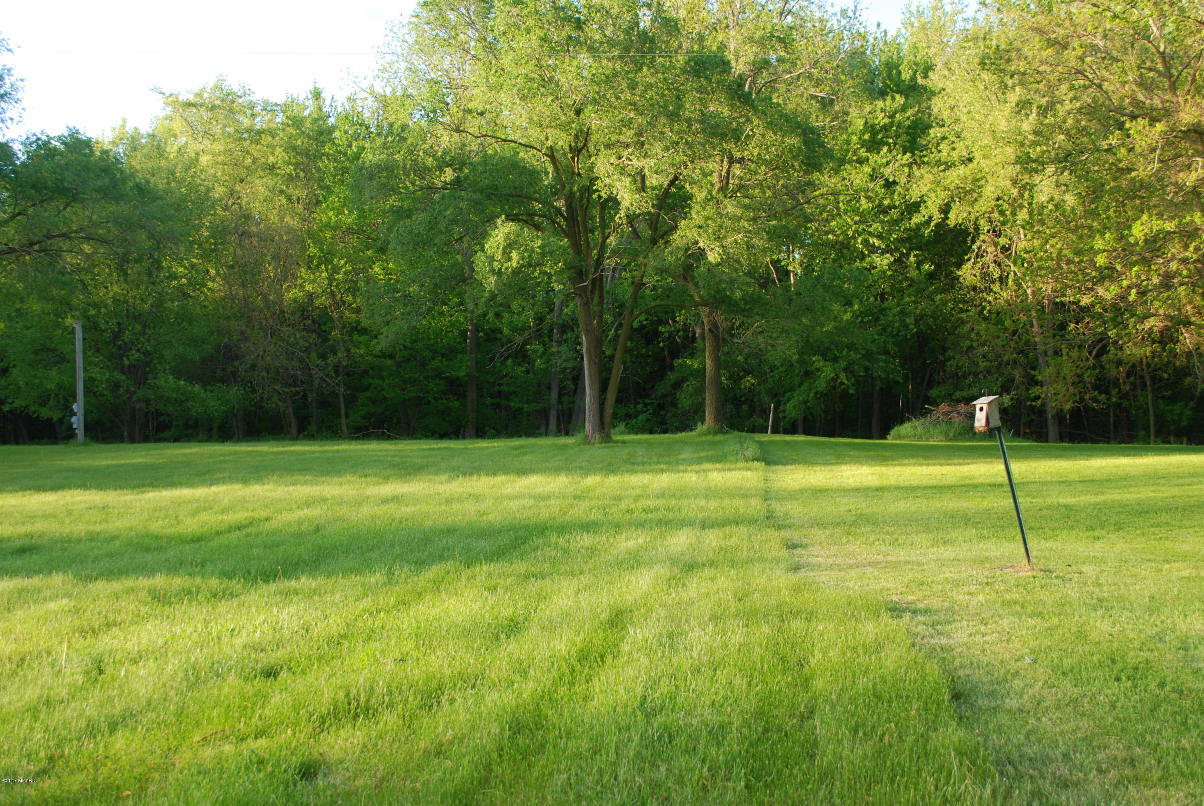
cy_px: 403
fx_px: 1205
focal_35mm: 36
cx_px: 602
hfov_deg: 53.1
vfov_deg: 37.0
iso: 200
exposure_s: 1/100
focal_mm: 24
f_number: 5
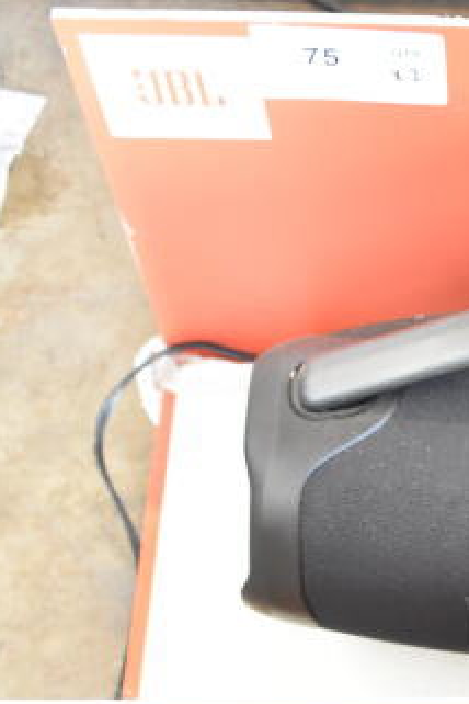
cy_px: 770
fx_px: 1837
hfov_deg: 13.8
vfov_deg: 20.7
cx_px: 660
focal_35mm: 94
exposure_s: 1/30
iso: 2200
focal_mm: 22
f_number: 3.8
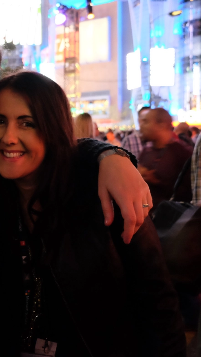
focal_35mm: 46
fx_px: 436
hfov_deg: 23.5
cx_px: -47
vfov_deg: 44.5
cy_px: 166
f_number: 2.8
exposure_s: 1/25
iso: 3200
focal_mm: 18
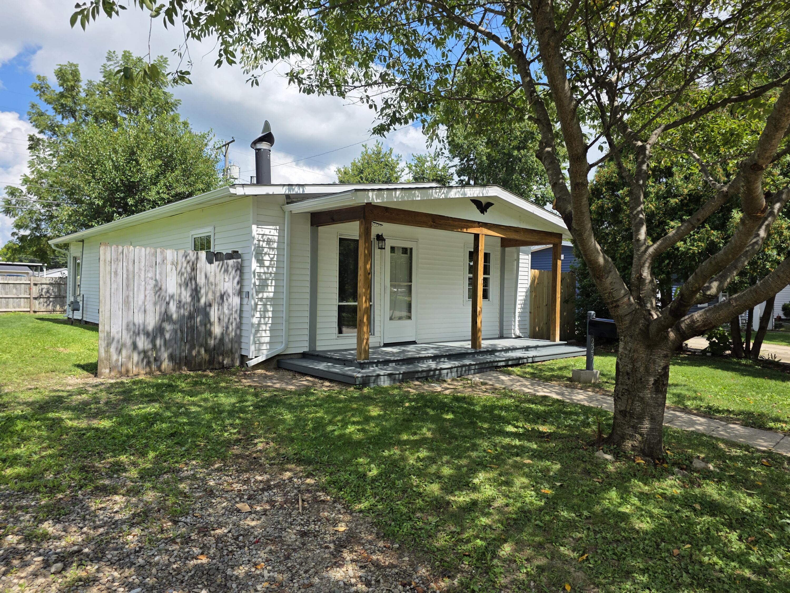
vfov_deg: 58.9
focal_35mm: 23
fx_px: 525
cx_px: 395
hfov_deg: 73.9
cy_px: 296
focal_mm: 6.3
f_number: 1.7
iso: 80
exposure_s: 1/4889
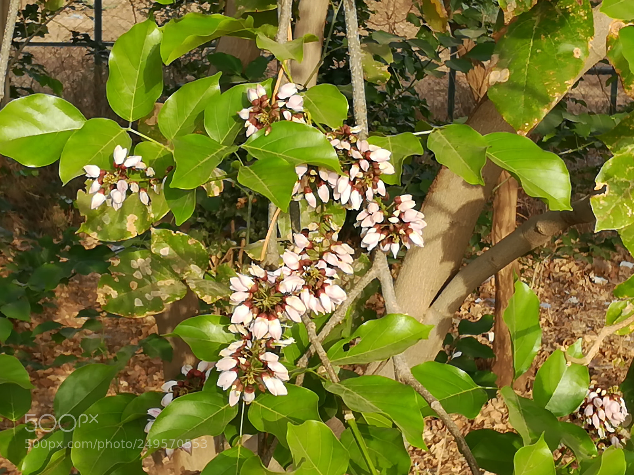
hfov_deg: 67.3
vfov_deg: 53.1
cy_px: 238
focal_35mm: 26
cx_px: 317
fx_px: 476
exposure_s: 1/344
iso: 50
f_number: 2.2
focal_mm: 3.83
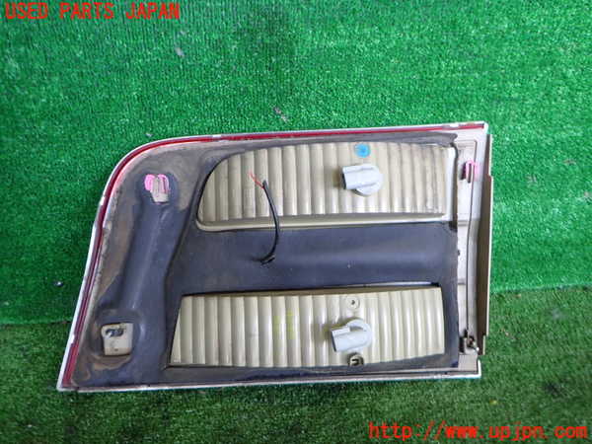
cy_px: 222
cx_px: 296
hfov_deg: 69.4
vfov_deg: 54.9
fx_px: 428
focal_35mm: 25
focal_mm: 4.5
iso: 200
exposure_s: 1/80
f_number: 2
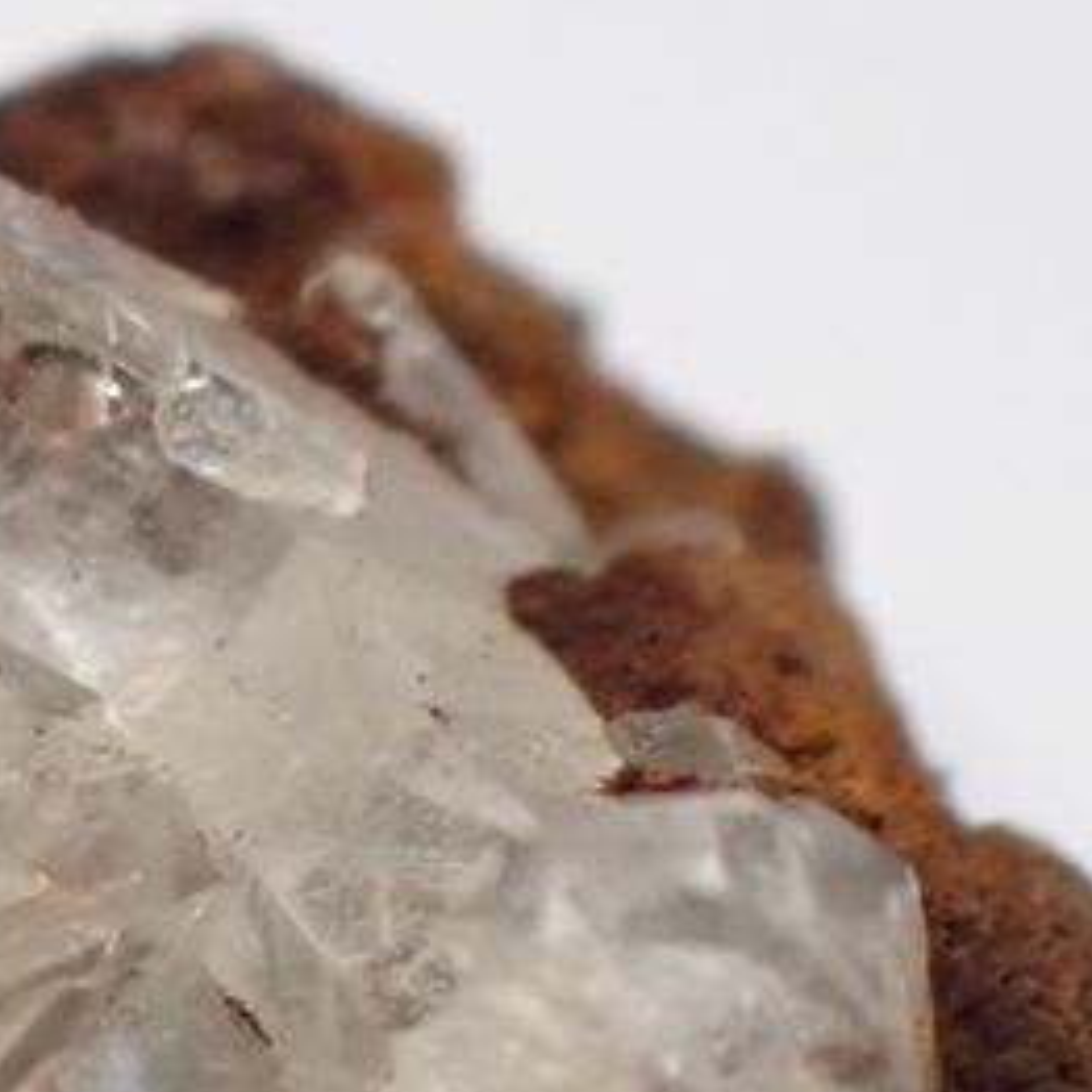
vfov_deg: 5.2
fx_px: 12063
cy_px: 854
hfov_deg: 5.2
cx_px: -288
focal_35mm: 338
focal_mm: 18
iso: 800
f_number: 4.9
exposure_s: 1/250
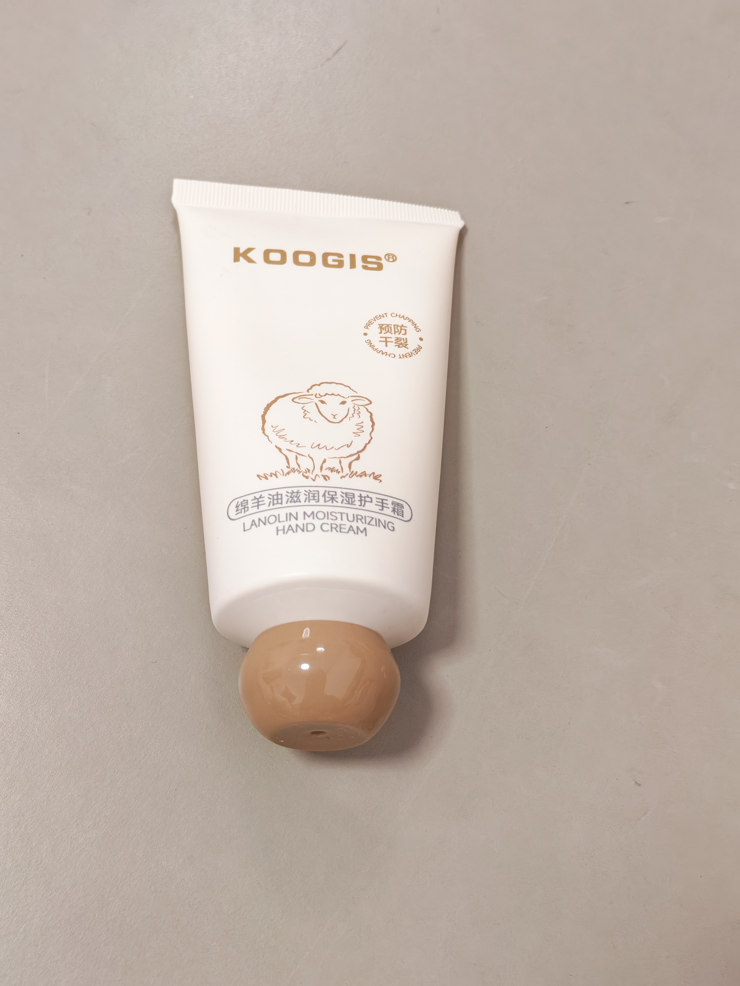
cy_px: 493
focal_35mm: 48
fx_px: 1368
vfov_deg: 39.7
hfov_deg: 30.3
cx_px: 370
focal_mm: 6.12
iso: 1000
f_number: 1.9
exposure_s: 1/100
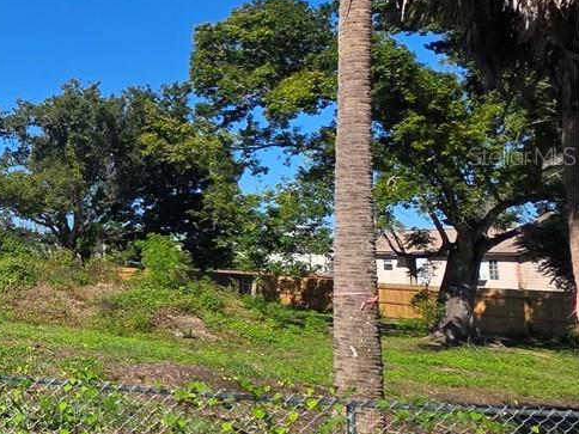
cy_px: 155
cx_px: -376
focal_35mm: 43
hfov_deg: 25.4
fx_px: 719
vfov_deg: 33.4
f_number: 1.9
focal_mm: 2.2
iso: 40
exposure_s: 1/2192
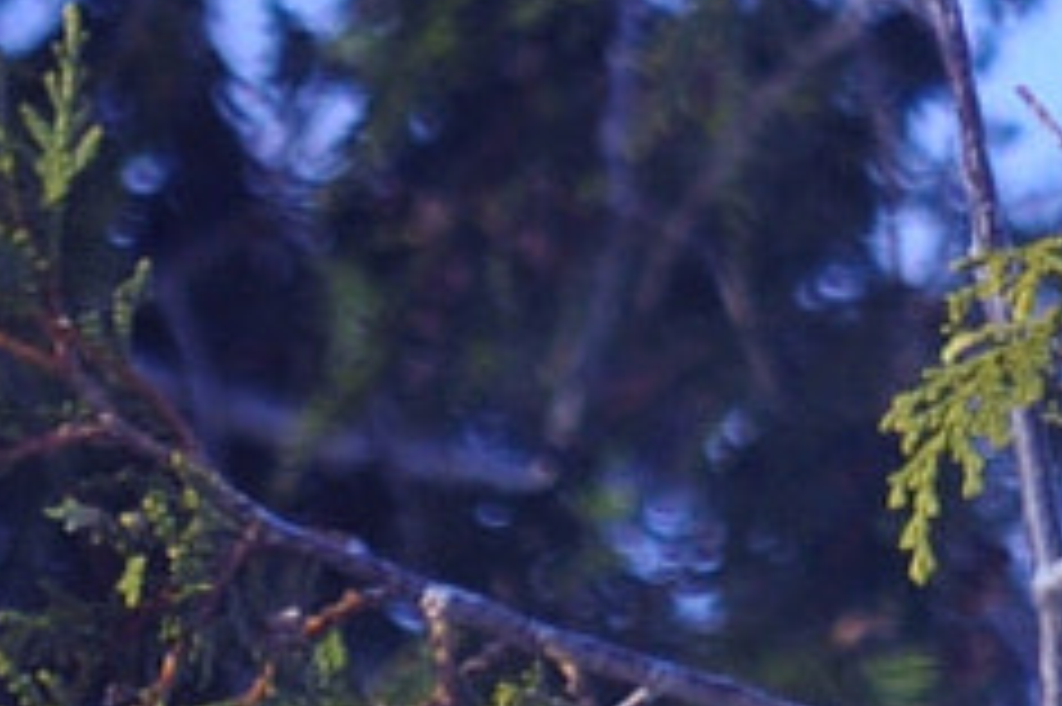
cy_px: 416
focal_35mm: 2035
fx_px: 59989
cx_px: 2246
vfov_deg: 0.7
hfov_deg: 1.0
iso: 200
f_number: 5.6
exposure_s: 1/500
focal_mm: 200
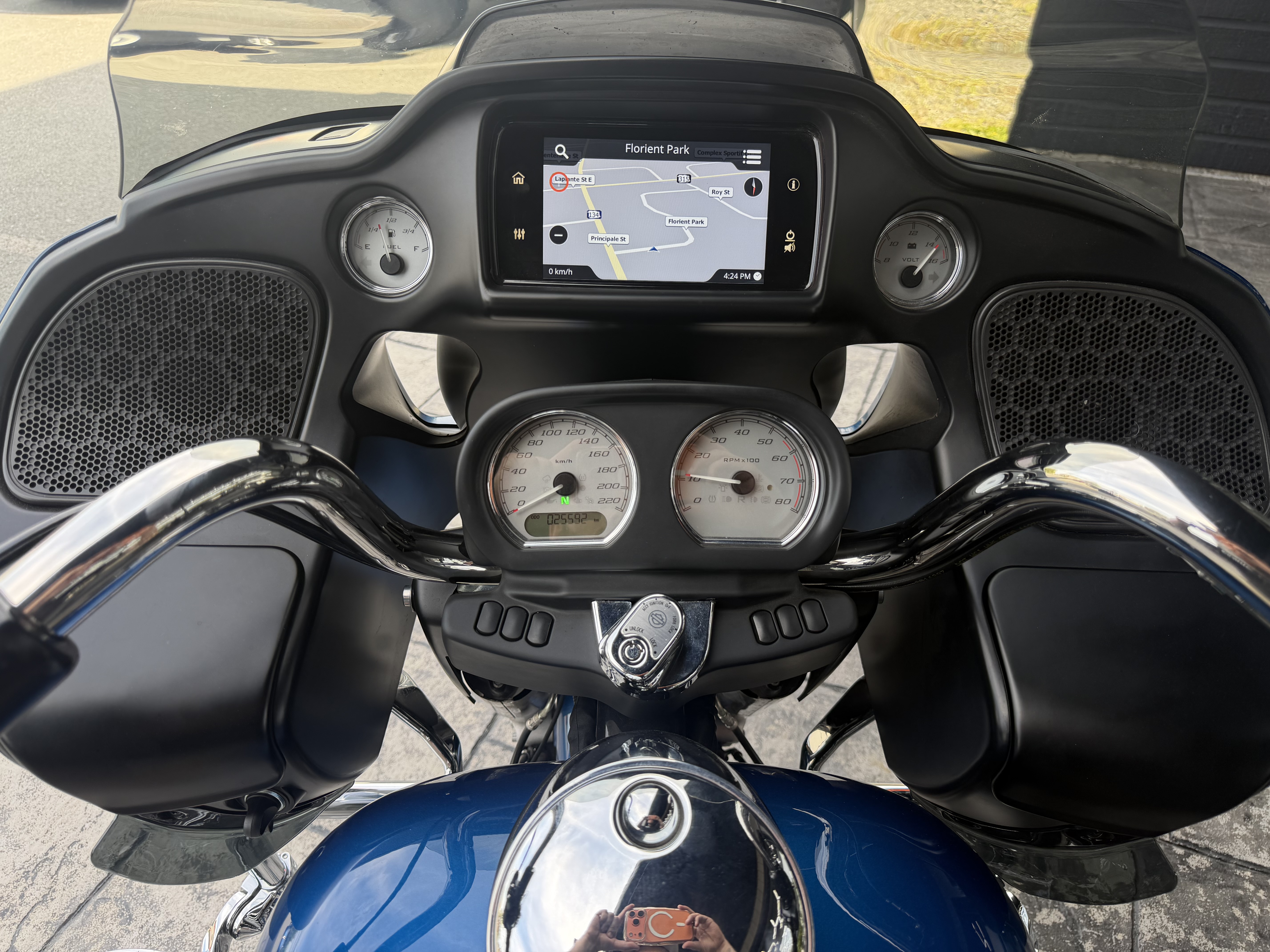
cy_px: 476
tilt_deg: -38.0
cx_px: 635
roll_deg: -0.5
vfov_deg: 56.8
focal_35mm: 24
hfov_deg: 71.6
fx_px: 881
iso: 80
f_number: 1.78
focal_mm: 6.76
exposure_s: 1/301
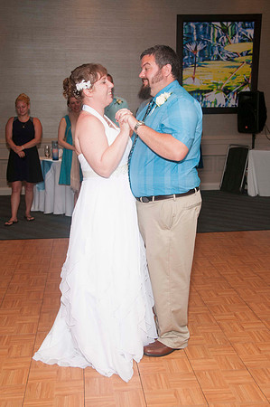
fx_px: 490
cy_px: 204
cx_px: 135
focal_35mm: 44
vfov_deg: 45.0
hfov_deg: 30.8
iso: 400
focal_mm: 29
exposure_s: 1/60
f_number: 5.6
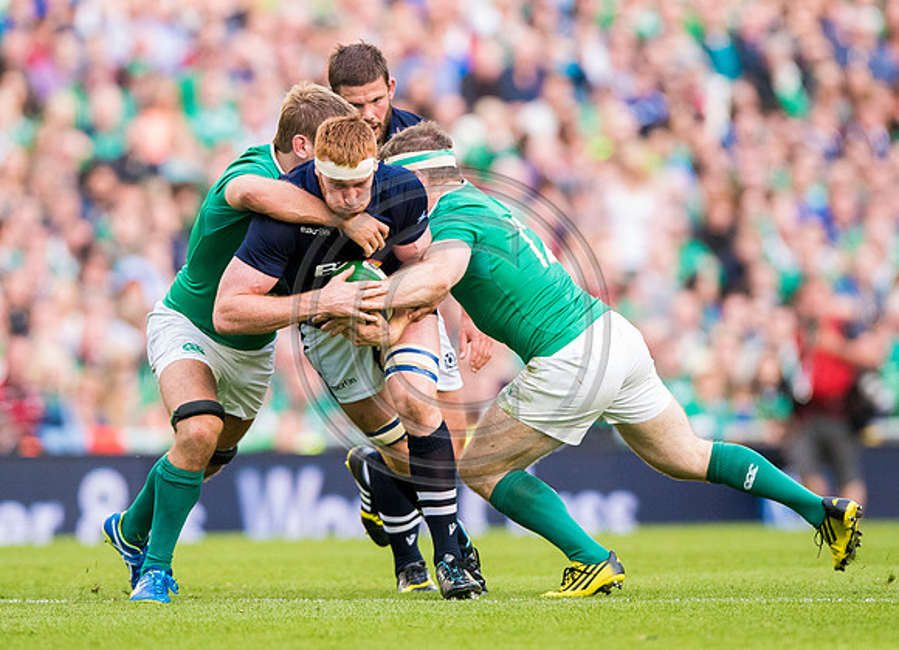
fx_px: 16990
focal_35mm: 663
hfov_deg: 3.0
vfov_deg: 2.2
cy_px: 310
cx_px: 359
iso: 2000
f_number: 3.5
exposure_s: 1/2500
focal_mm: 400
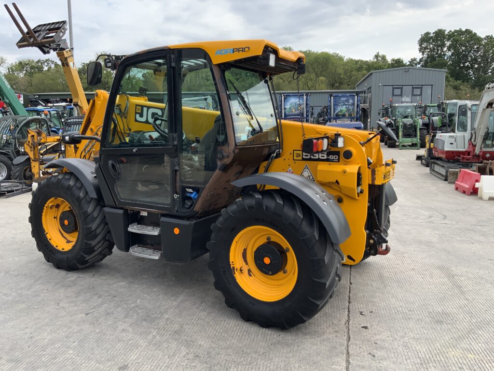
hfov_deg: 61.7
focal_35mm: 29
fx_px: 414
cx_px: 247
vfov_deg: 48.2
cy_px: 186
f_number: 1.8
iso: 16
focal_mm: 3
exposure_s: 1/700
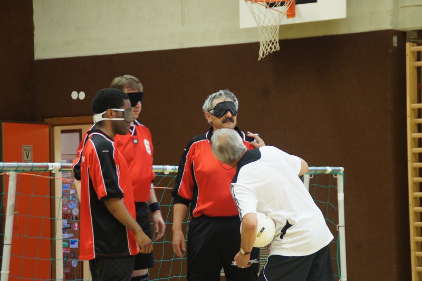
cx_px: 211
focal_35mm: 158
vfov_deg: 8.7
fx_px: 1845
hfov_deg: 13.1
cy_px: 140
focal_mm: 105
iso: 1600
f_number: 5.6
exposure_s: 1/25
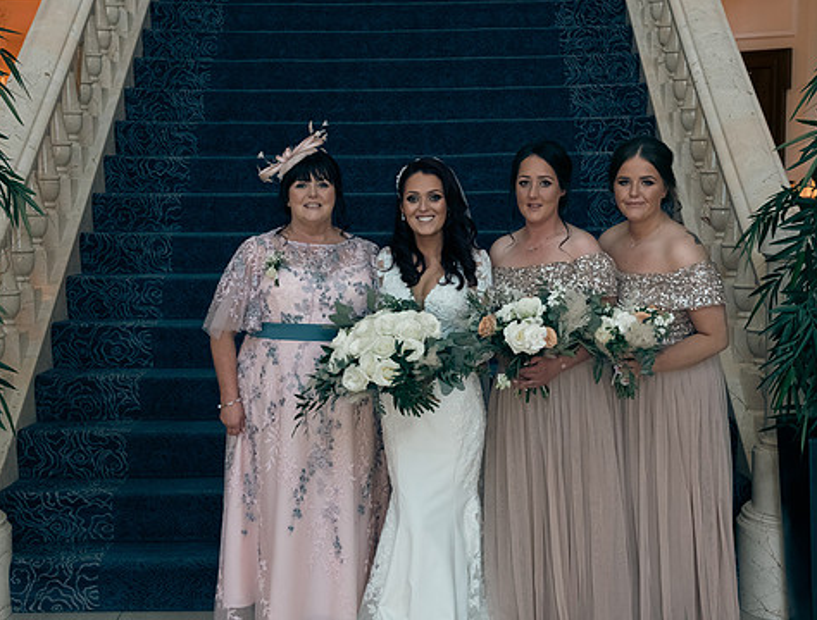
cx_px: 425
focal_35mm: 64
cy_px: 338
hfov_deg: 30.1
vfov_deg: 23.1
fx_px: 1517
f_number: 5.6
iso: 1250
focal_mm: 48
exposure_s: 1/125
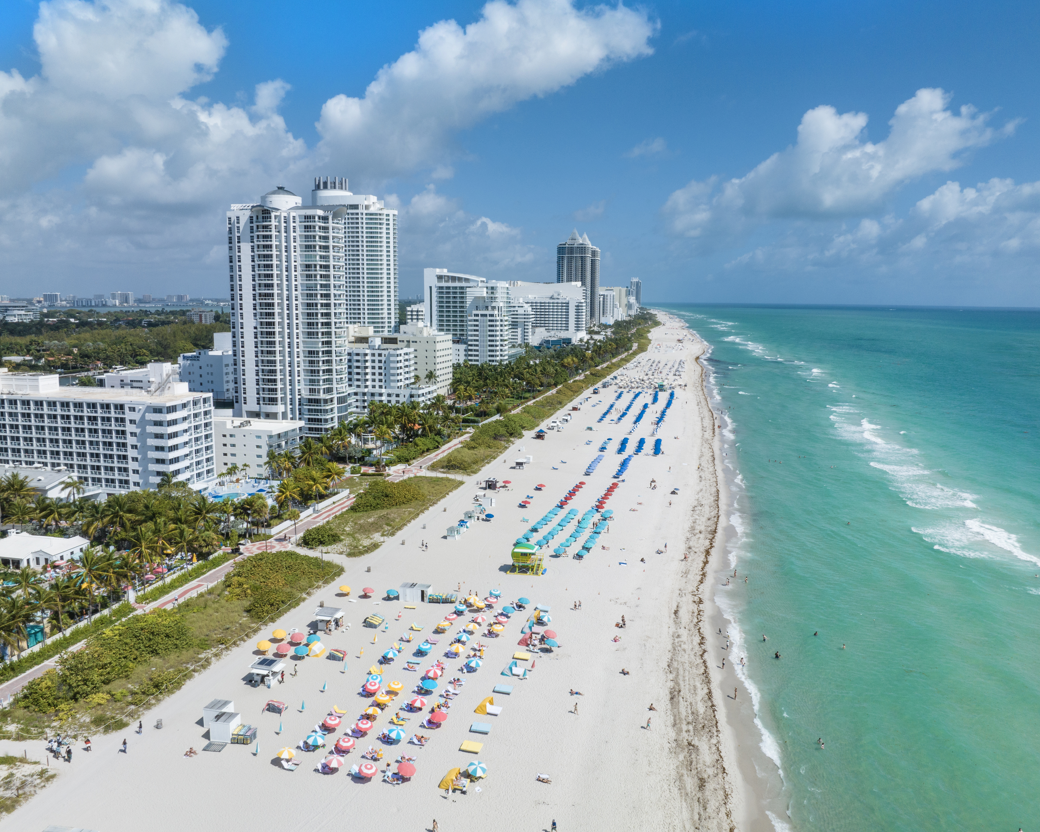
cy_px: 411
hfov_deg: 66.0
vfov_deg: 54.9
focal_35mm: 26
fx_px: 800
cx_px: 536
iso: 100
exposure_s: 1/400
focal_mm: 12.29
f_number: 11
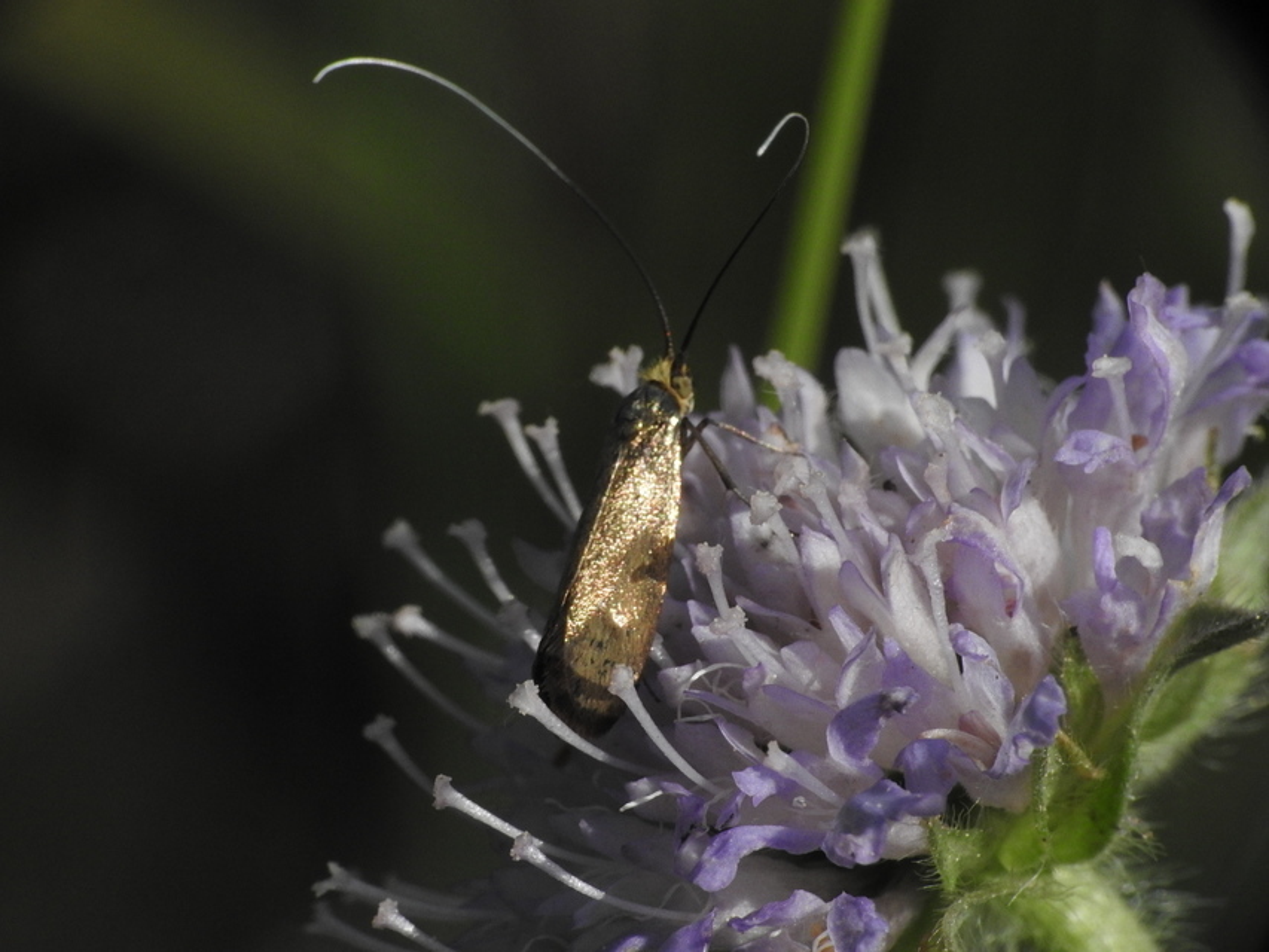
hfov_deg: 14.6
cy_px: 476
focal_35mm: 135
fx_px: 4950
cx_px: 634
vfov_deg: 11.0
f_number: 8
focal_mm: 24.2
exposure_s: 1/2000
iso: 400
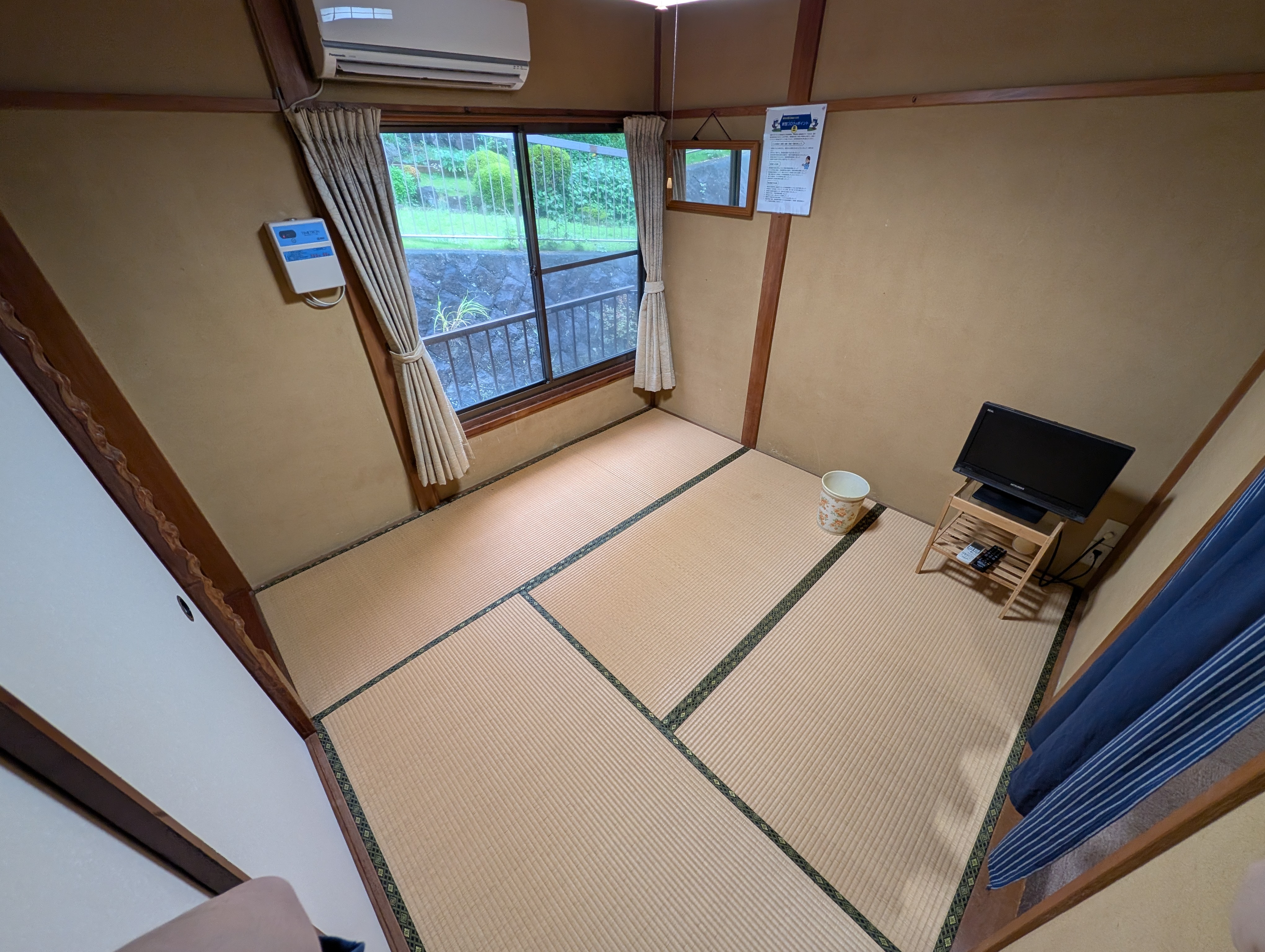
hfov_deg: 110.5
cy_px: 476
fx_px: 439
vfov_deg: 94.6
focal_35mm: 12
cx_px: 632
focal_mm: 2.02
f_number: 1.7
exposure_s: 1/104
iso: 115
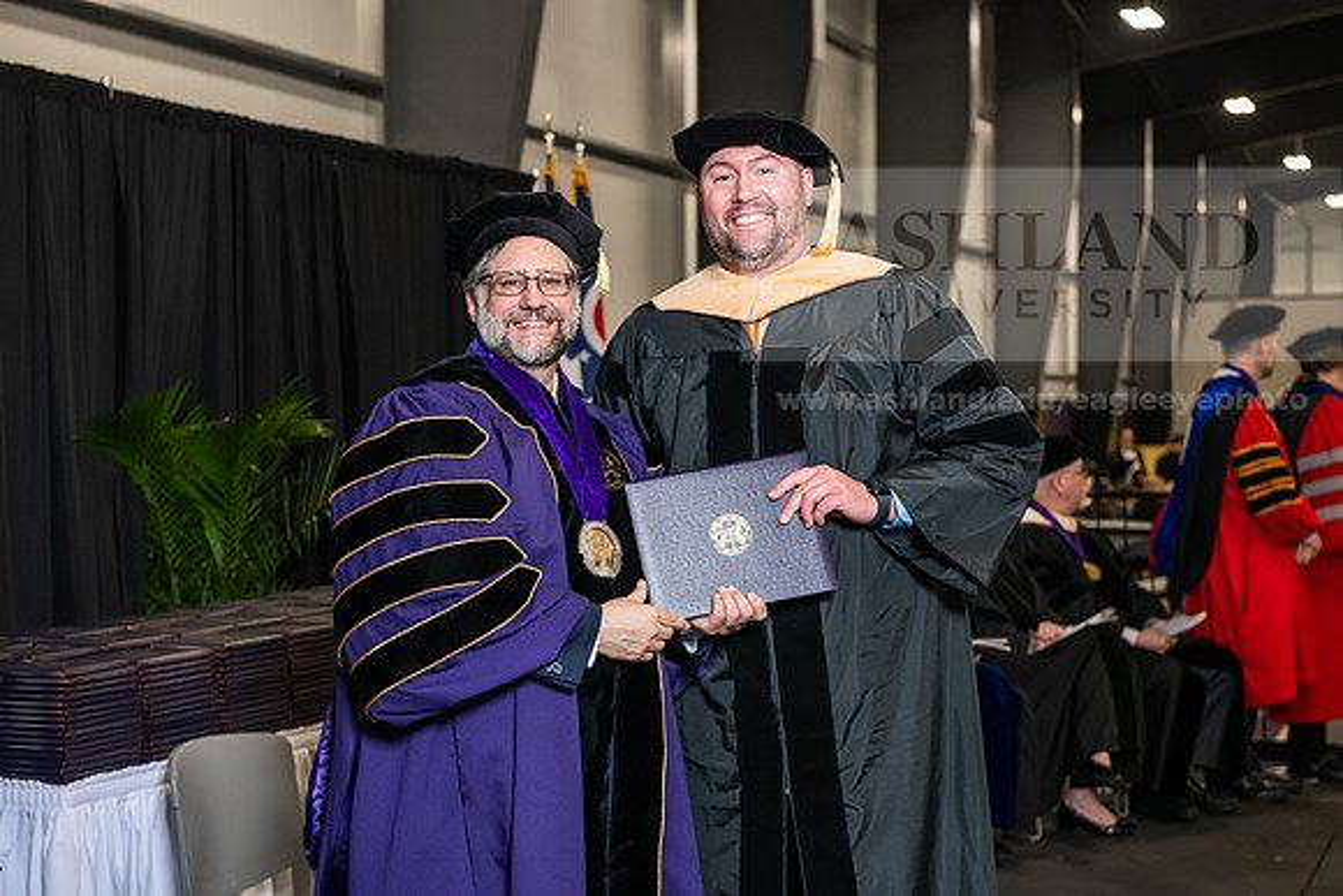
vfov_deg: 21.9
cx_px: 672
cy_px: 448
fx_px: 2313
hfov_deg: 32.4
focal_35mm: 62
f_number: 5
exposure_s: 1/200
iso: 2000
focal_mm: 62
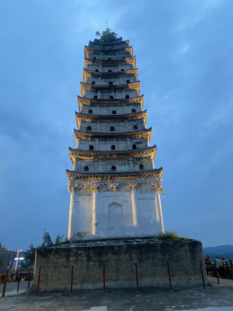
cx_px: 116
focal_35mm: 26
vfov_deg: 67.3
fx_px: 233
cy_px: 156
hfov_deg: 53.1
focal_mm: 4.25
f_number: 1.8
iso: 320
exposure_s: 1/50
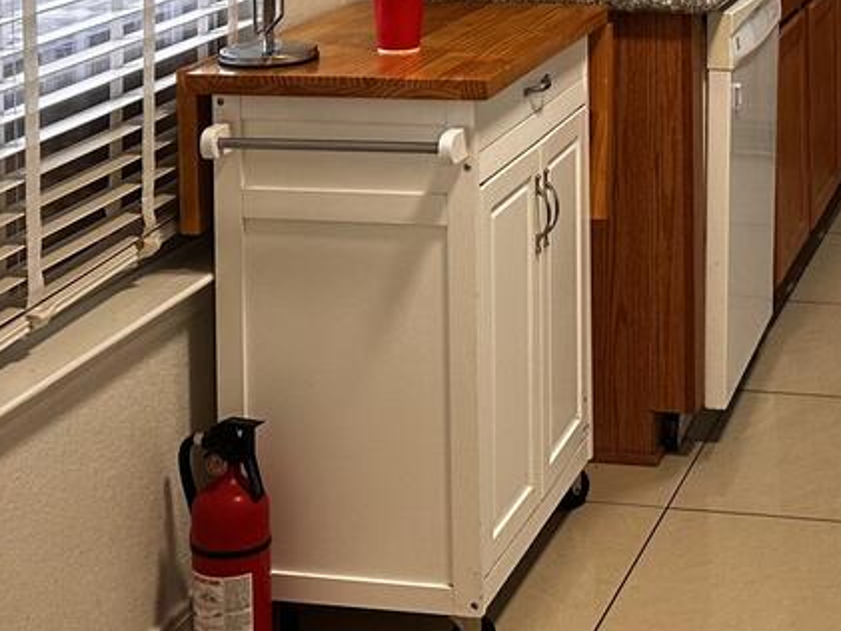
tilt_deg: -1.9
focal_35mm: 82
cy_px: -208
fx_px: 1993
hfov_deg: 23.4
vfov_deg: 16.9
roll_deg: -0.3
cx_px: 687
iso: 125
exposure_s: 1/60
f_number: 1.78
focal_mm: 6.86
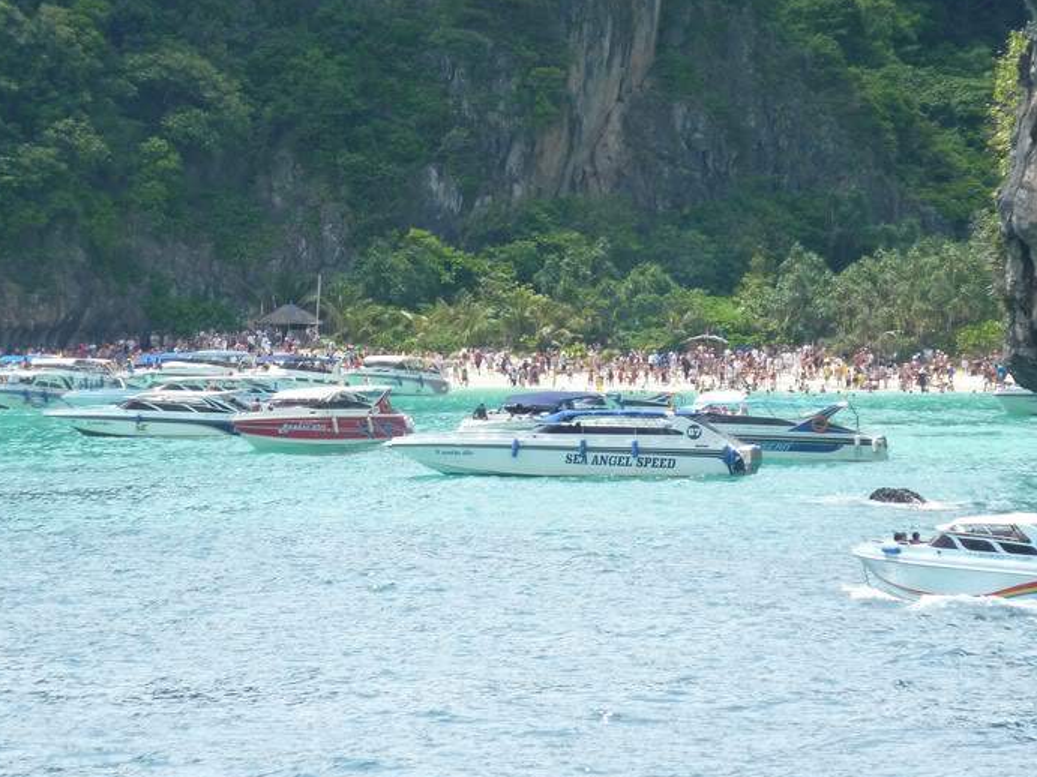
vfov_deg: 5.5
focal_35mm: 272
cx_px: 488
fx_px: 8147
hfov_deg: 7.3
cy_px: 338
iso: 80
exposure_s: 1/250
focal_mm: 32.1
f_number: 4.5
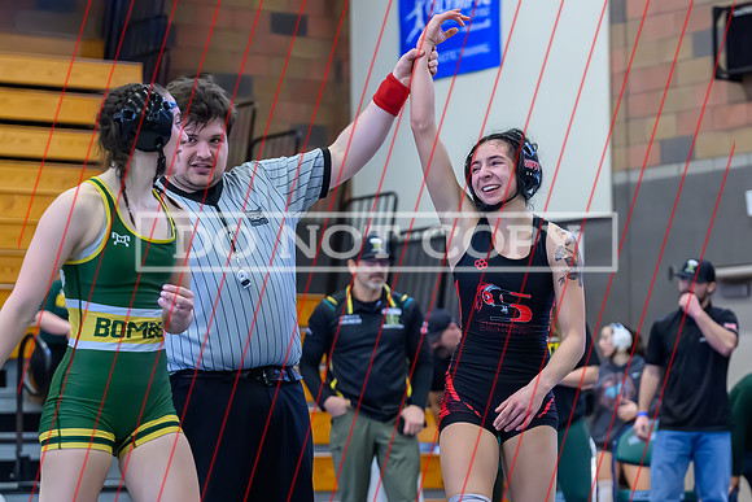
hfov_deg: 16.3
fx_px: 2631
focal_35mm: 126
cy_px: 371
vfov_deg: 10.9
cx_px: 462
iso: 8000
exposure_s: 1/640
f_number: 2.8
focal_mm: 77
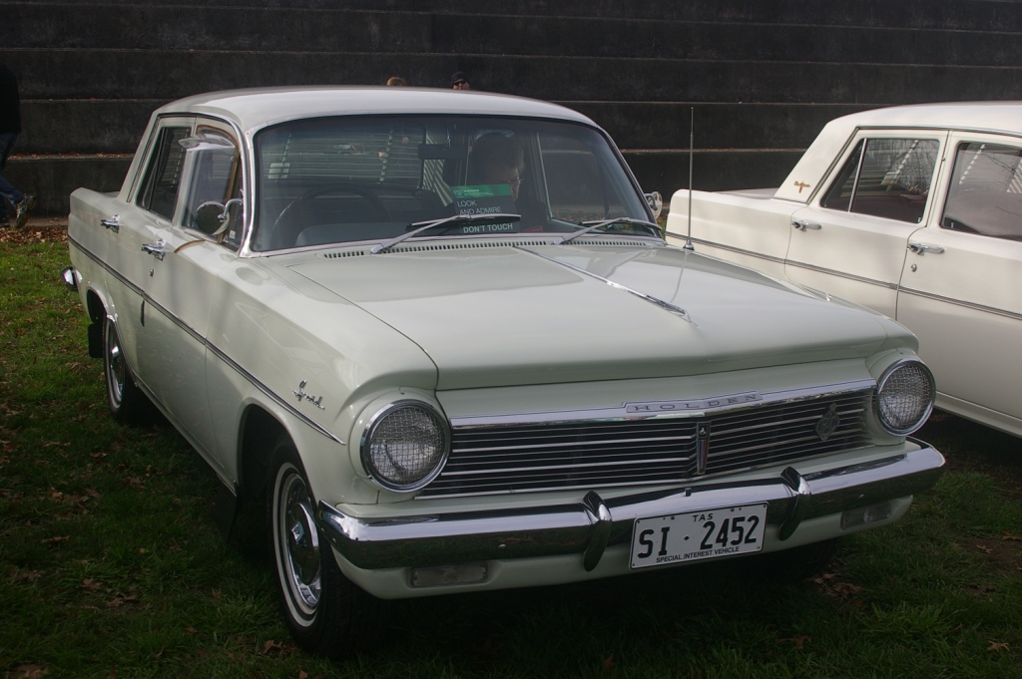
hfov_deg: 41.1
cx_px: 511
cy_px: 340
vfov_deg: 28.0
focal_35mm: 48
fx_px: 1362
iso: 200
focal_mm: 32
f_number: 9.5
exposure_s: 1/250
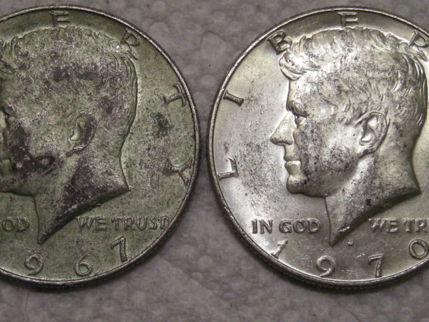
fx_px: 1462
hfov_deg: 16.7
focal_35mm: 118
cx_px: 184
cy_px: 140
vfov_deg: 12.6
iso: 192
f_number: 3.9
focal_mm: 12.3
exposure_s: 1/56.6
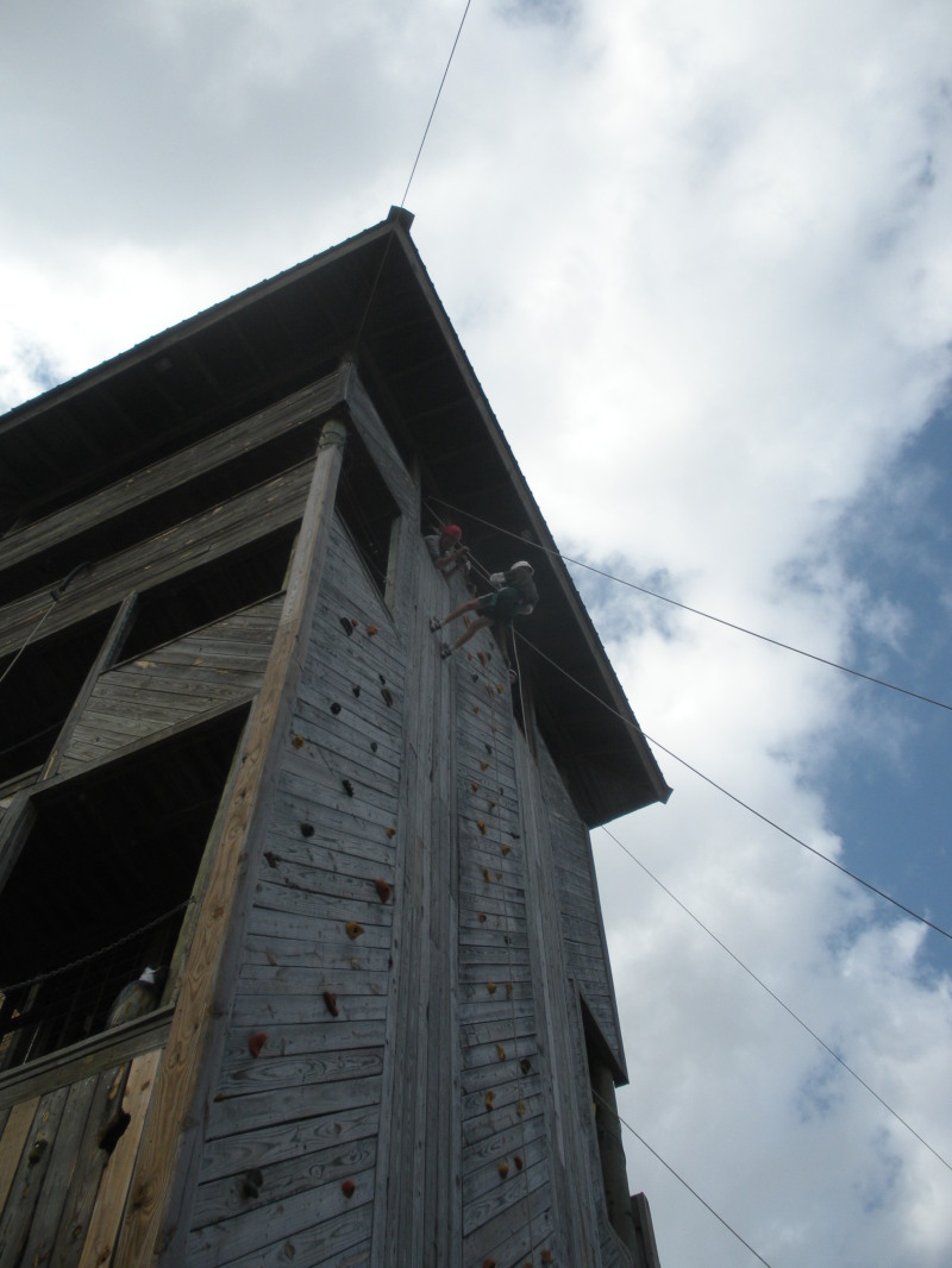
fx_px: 1320
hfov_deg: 39.7
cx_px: 476
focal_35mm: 36
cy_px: 634
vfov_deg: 51.3
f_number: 3.5
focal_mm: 6.3
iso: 88
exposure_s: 1/1012
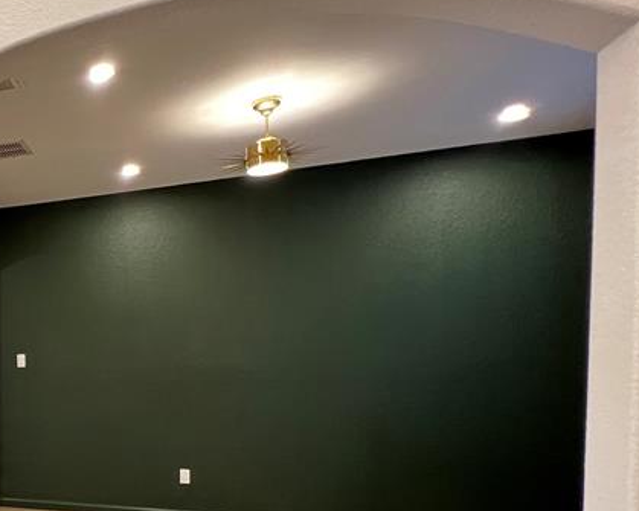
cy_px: 392
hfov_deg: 40.6
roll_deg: +1.3
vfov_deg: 45.2
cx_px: -122
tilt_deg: -3.6
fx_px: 586
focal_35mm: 31
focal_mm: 1.57
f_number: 1.8
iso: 640
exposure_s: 1/60
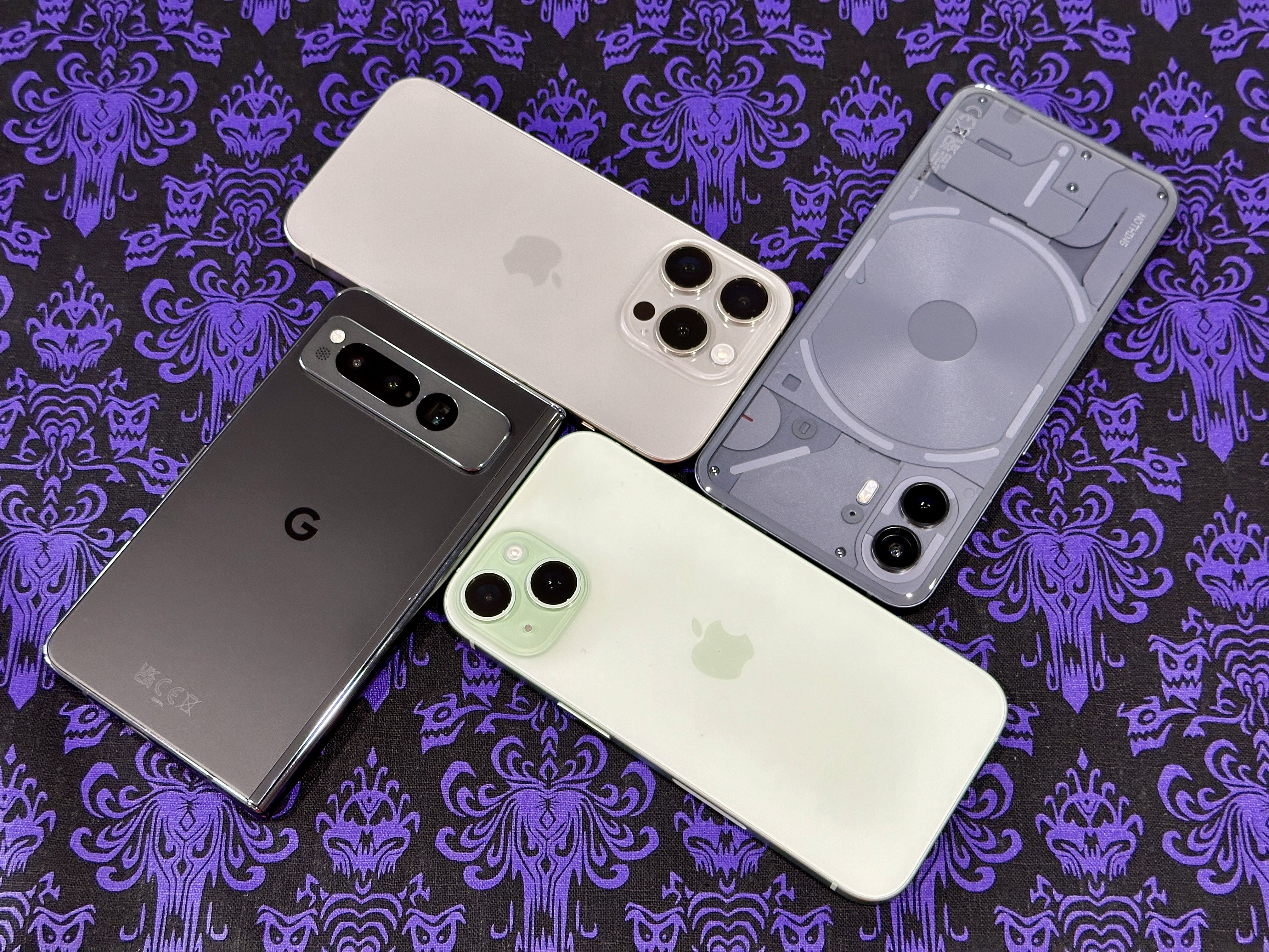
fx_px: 1760
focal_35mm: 48
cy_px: 476
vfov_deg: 30.3
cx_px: 634
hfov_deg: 39.7
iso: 160
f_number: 1.78
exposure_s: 1/60
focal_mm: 6.86
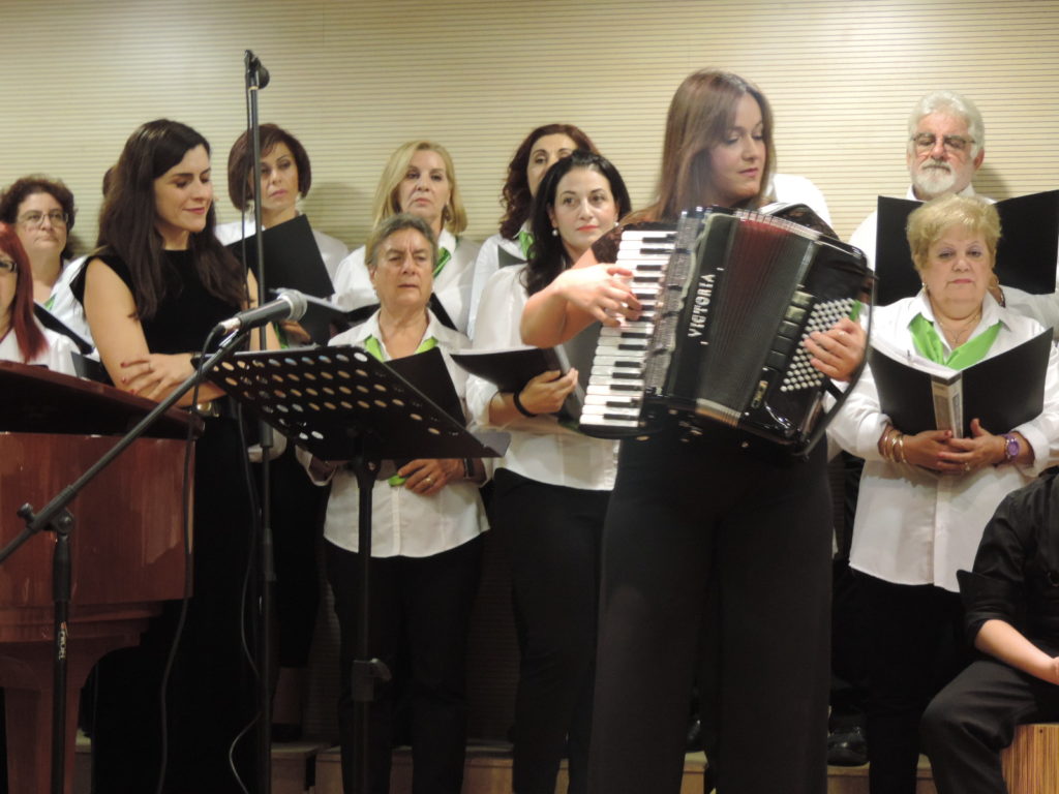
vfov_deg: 21.0
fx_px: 2141
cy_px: 397
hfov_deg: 27.8
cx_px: 530
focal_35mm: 70
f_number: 3.9
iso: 640
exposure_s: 1/15
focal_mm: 12.4
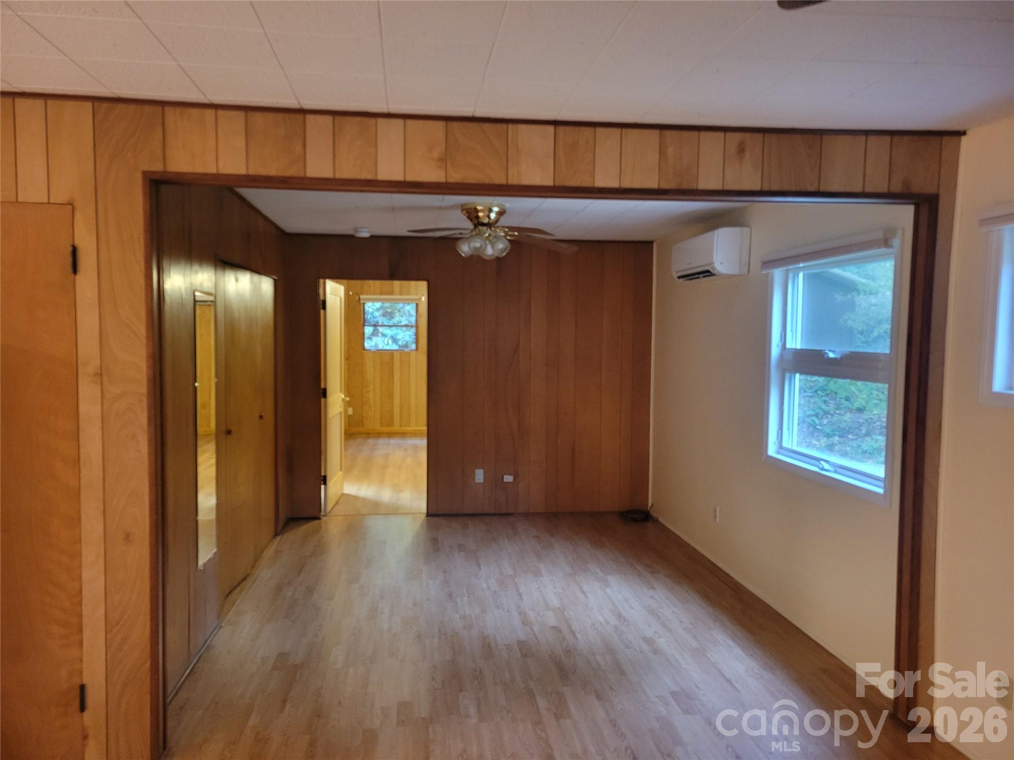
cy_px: 380
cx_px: 507
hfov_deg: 67.3
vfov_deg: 53.1
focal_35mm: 26
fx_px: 762
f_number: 1.8
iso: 640
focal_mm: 5.4
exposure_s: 1/24
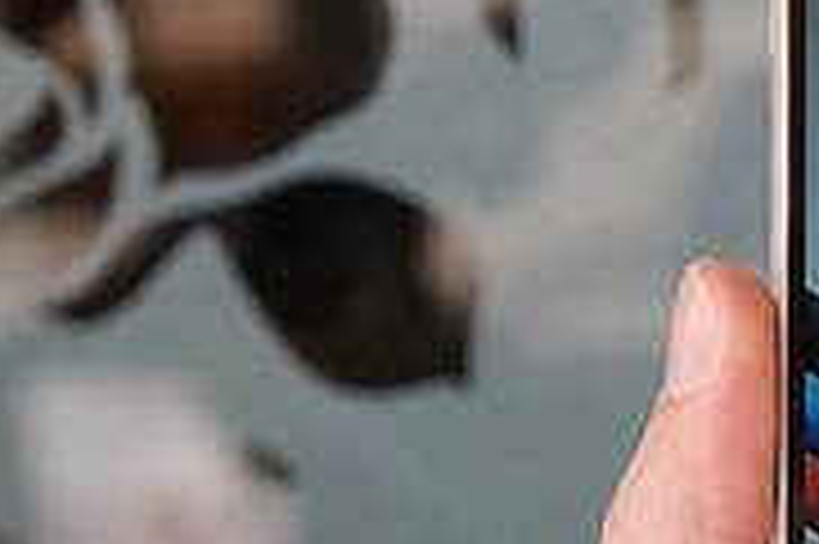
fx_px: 3924
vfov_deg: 7.9
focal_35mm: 173
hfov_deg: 11.6
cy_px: 445
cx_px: 1098
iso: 200
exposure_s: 1/60
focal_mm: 35
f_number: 4.5
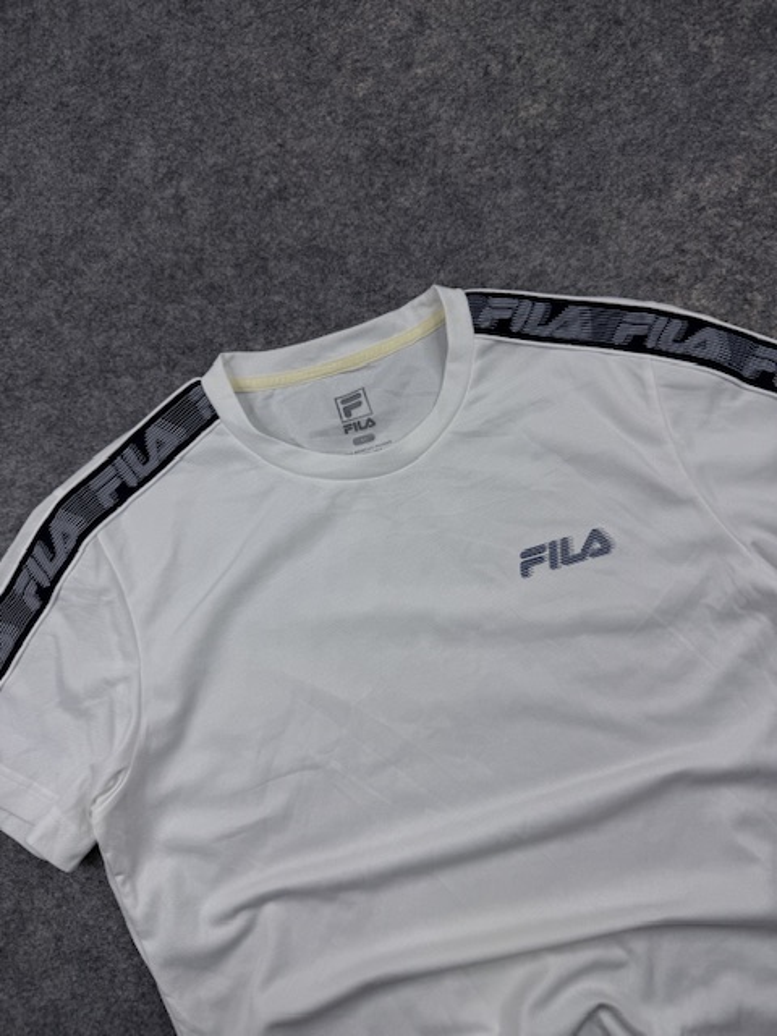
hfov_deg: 56.8
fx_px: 718
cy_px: 518
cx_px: 388
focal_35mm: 24
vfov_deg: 71.6
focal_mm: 6.76
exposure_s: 1/943
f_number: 1.78
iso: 80
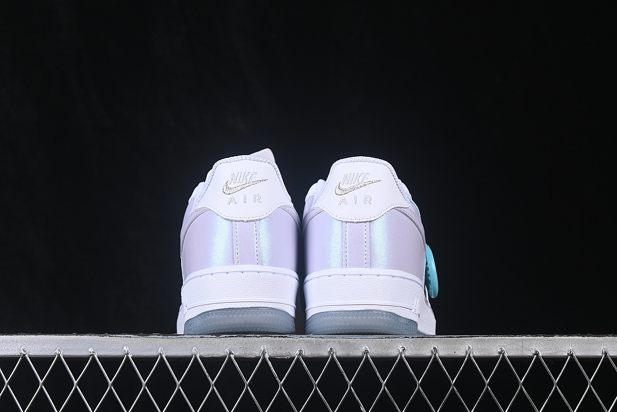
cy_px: 206
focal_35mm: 75
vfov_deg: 18.2
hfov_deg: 27.0
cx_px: 308
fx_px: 1285
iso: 160
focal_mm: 50
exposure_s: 1/80
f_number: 8
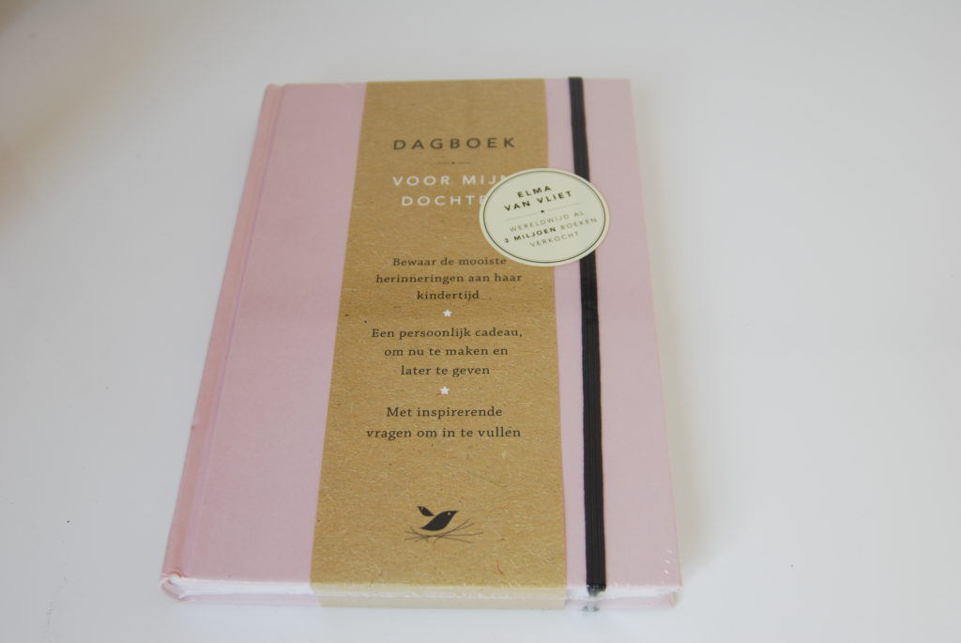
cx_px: 480
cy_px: 322
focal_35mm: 36
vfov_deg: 37.0
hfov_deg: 53.1
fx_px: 962
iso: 140
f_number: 5.6
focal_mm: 24
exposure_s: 1/125
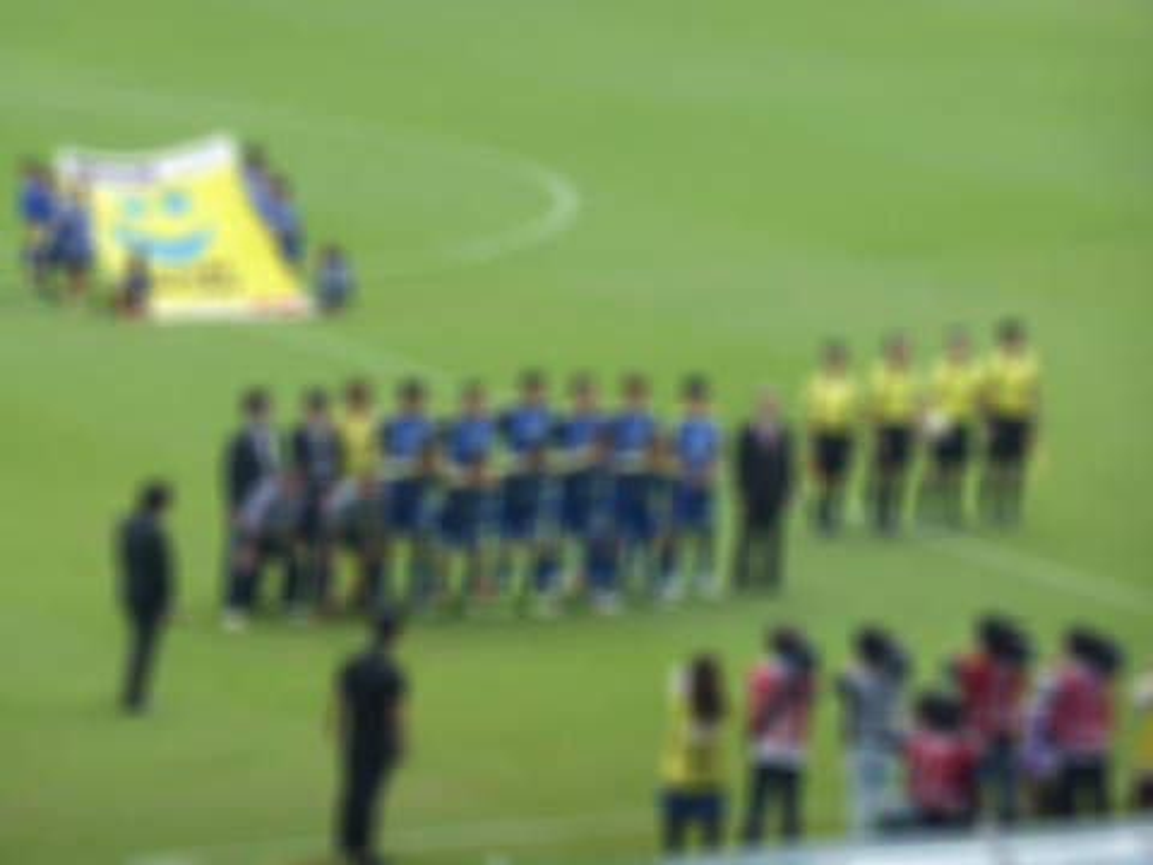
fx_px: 7694
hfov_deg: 8.6
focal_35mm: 231
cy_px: 432
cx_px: 576
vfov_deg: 6.4
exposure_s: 1/80
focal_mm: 41.3
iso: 100
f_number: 5.6
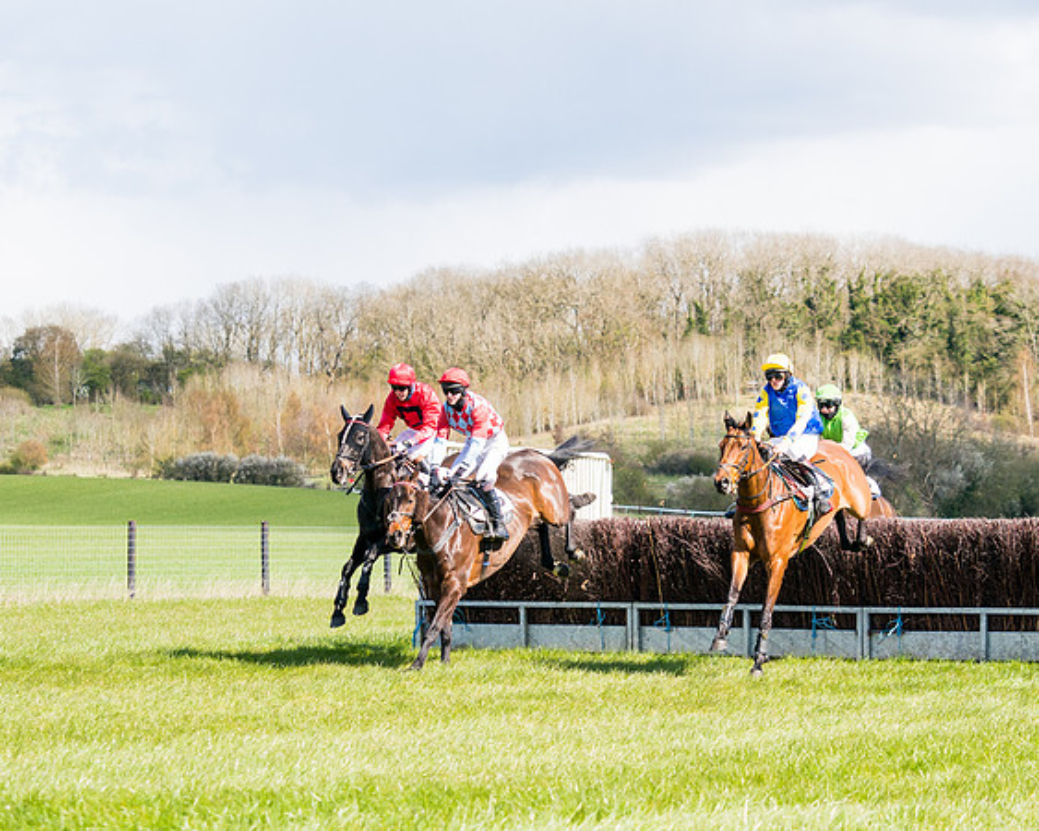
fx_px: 3680
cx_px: 709
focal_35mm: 120
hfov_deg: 16.0
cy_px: 463
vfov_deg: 12.9
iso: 400
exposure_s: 1/1600
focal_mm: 79
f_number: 4
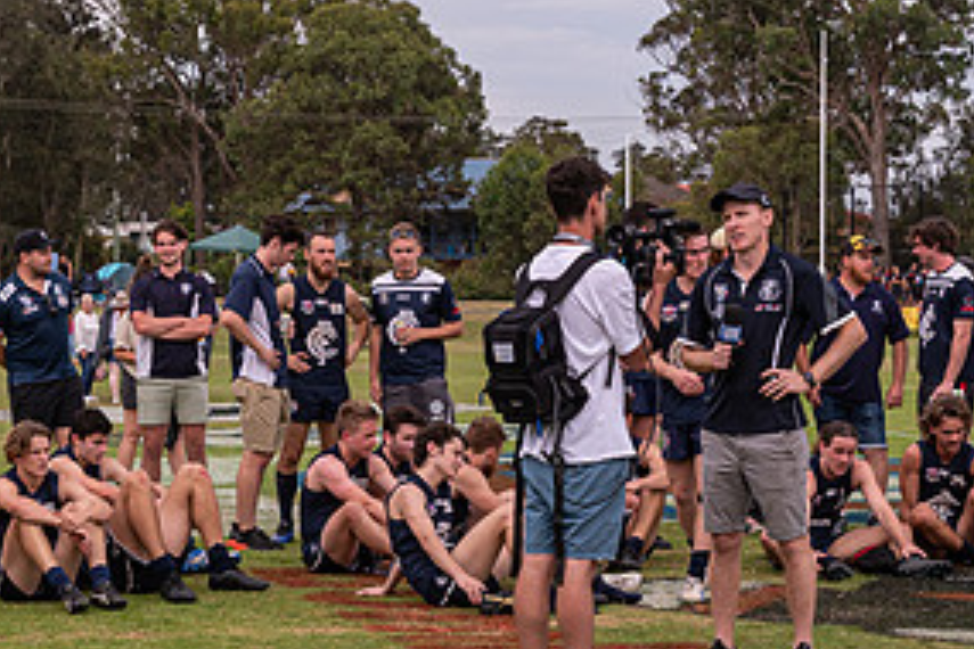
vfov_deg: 11.8
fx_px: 3138
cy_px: 432
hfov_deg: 17.6
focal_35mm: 116
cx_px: 588
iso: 400
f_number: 6.3
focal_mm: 38
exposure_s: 1/400
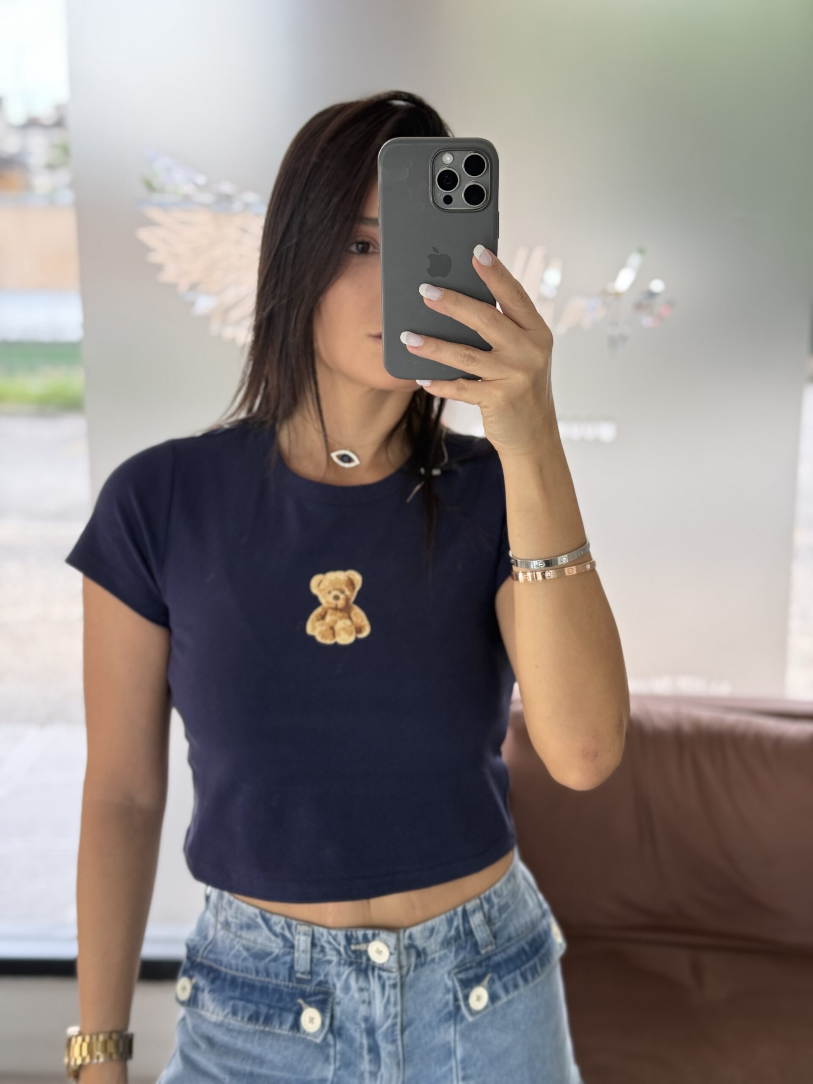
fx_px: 1503
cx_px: 406
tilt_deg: -11.9
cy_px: 542
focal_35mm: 48
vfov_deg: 39.7
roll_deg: -0.2
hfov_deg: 30.3
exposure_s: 1/132
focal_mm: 6.76
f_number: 1.78
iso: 80
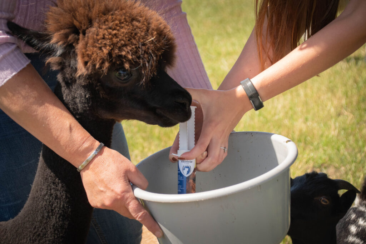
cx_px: 183
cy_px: 122
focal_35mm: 84
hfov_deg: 24.2
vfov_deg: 16.3
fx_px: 854
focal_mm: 56
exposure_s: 1/2000
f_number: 5
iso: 800
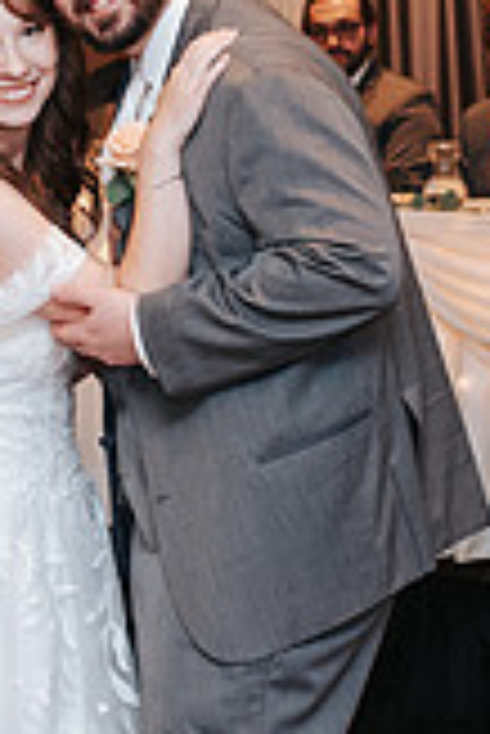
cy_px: 403
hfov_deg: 7.4
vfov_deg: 11.1
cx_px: 85
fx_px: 3769
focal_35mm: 185
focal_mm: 35
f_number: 2.8
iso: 1000
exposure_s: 1/160
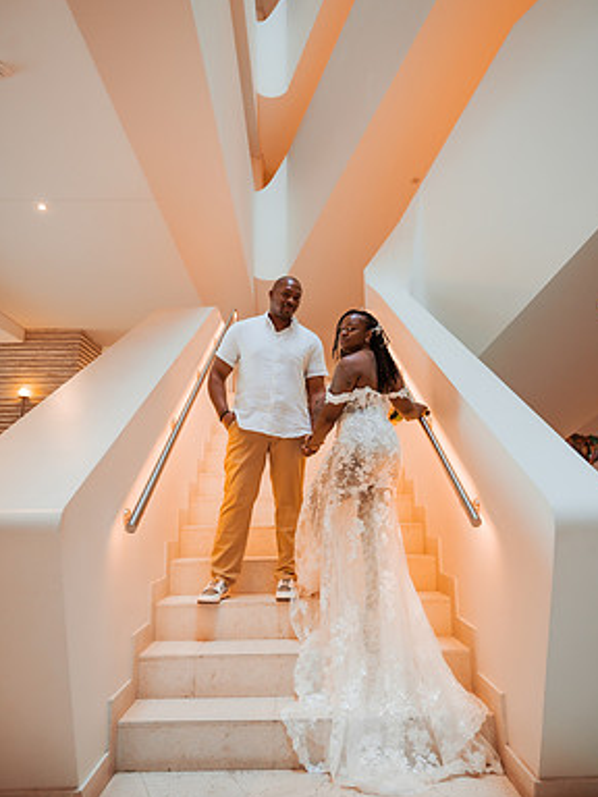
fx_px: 622
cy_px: 361
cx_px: 308
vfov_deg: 65.2
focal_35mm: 27
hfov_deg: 51.3
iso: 800
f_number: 4
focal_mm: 24
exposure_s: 1/50
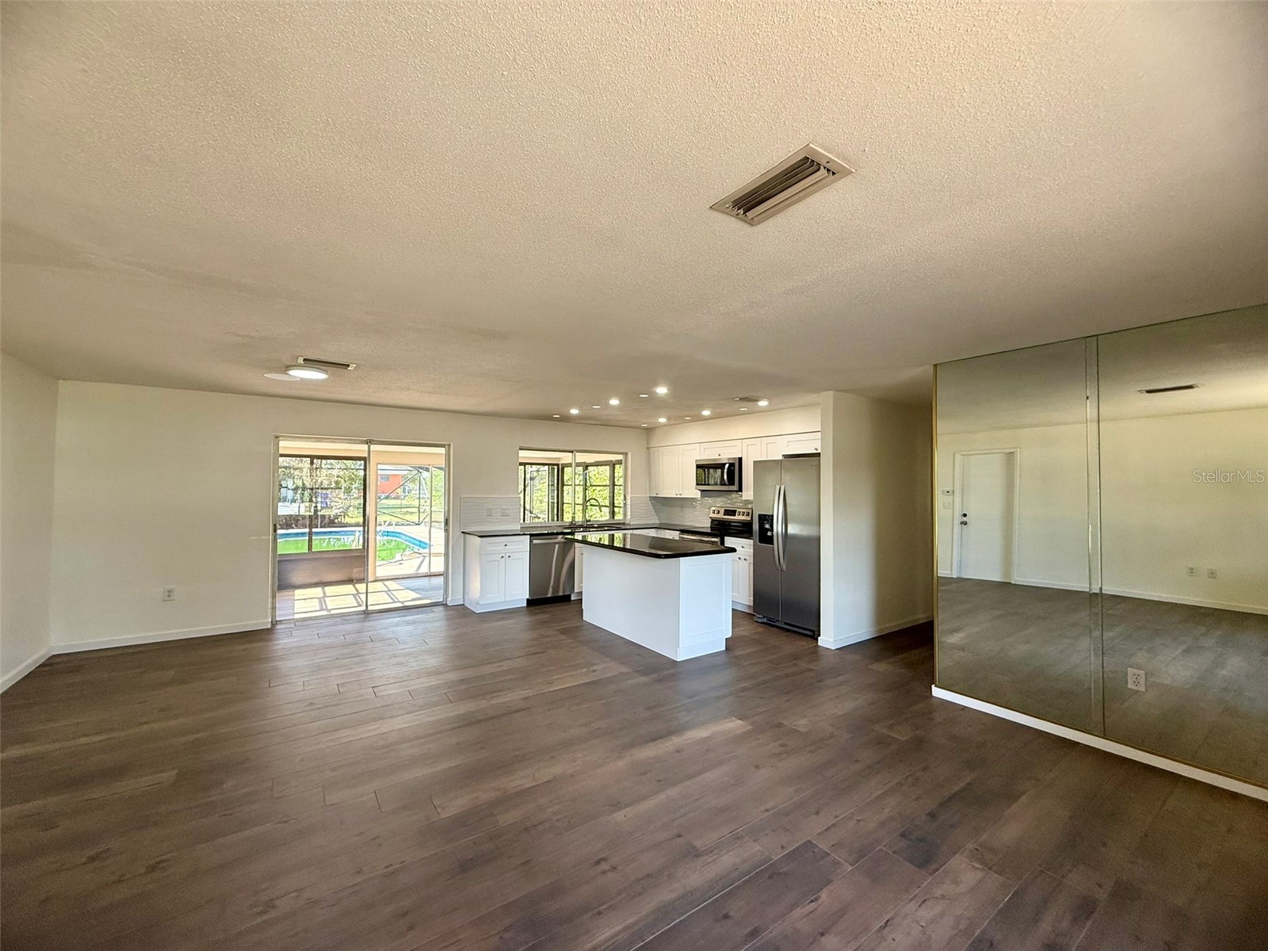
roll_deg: +0.0
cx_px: 634
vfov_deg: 85.7
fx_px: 513
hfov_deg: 102.1
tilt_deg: +2.1
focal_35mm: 14
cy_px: 476
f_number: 2.2
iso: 100
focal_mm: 2.22
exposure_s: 1/99
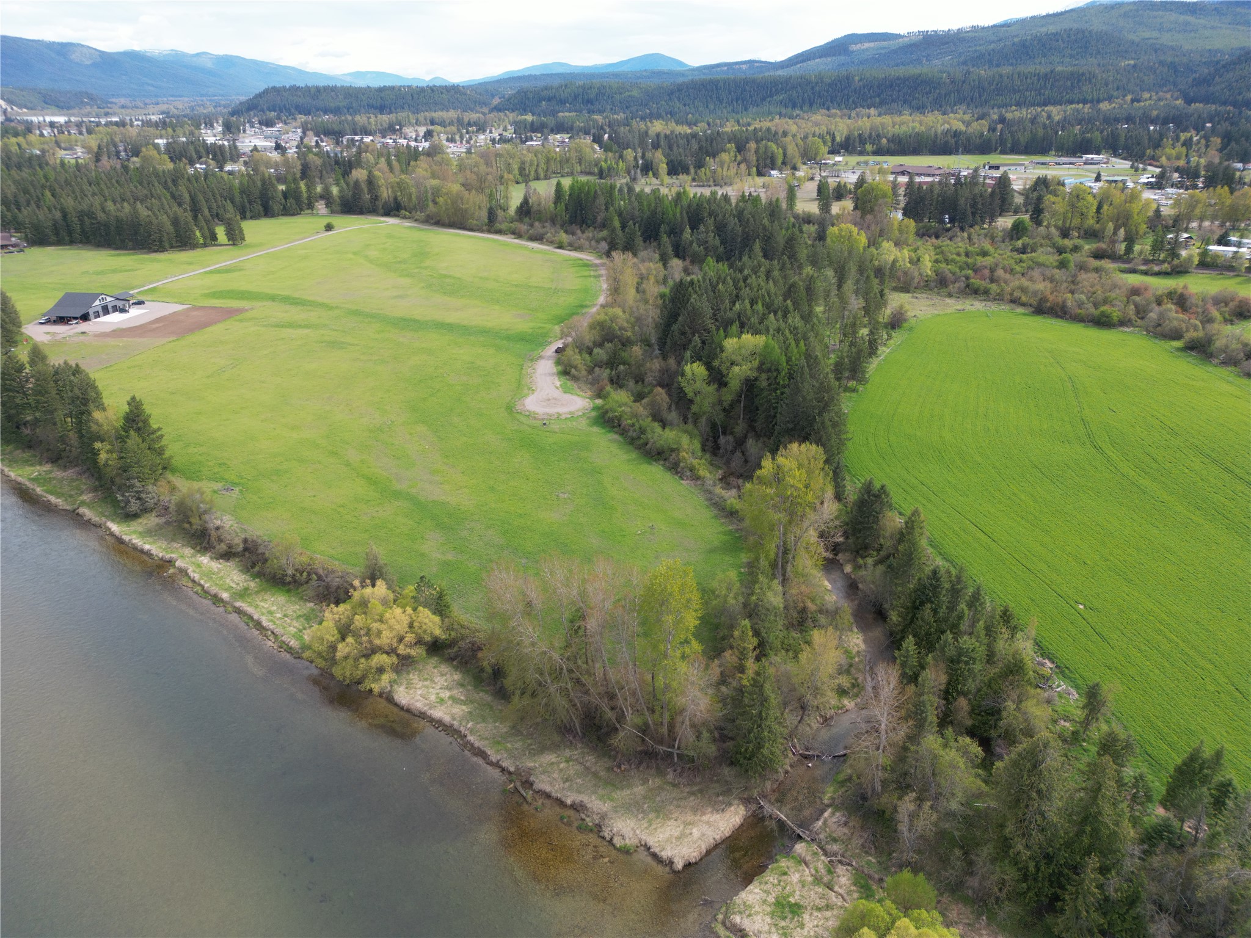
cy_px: 469
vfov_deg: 56.8
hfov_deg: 71.6
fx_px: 867
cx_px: 626
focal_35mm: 24
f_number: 1.7
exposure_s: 1/1500
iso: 150
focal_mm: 6.72
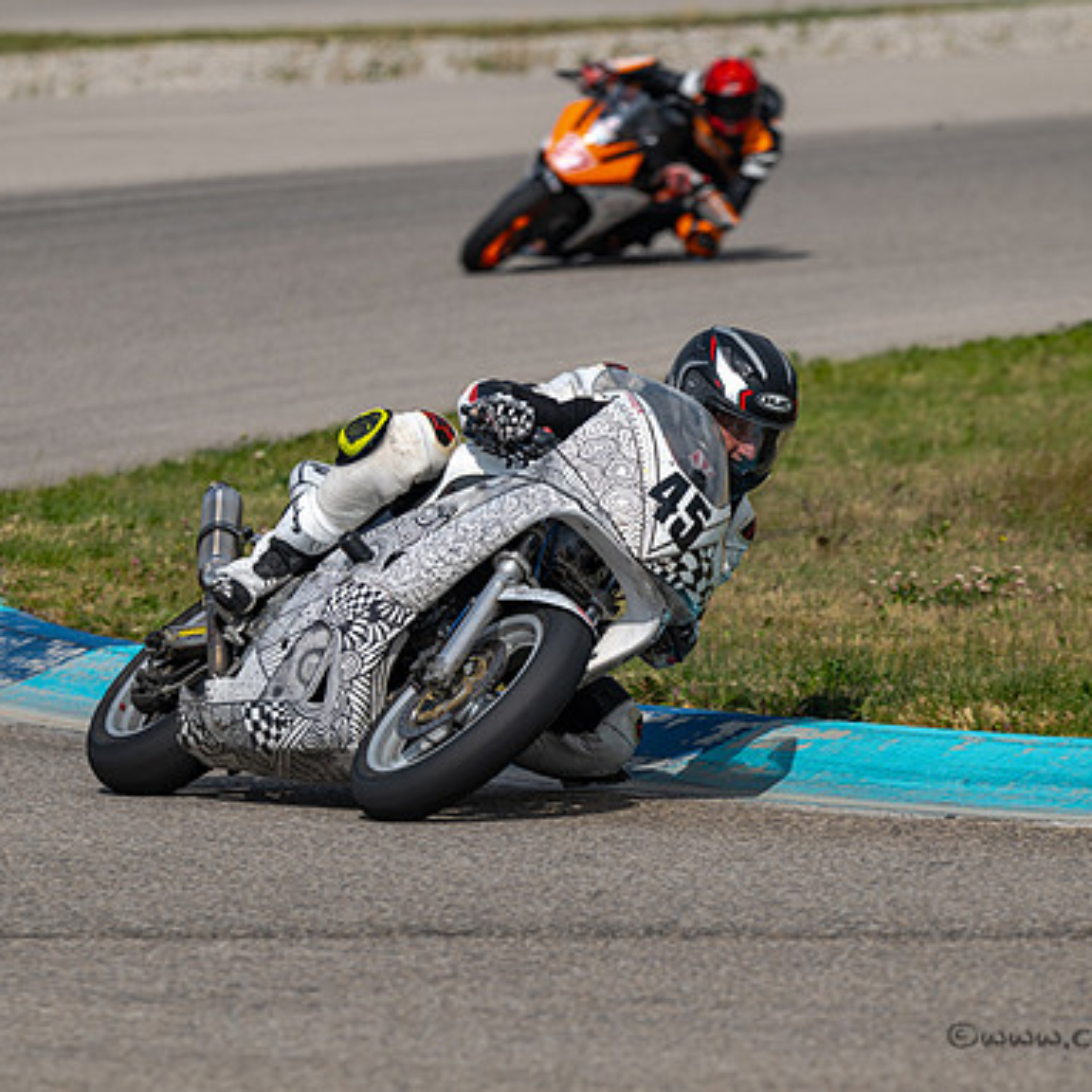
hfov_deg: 4.1
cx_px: 488
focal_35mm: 432
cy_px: 498
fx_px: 15418
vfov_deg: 4.1
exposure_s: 1/1250
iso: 90
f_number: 6.3
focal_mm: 310
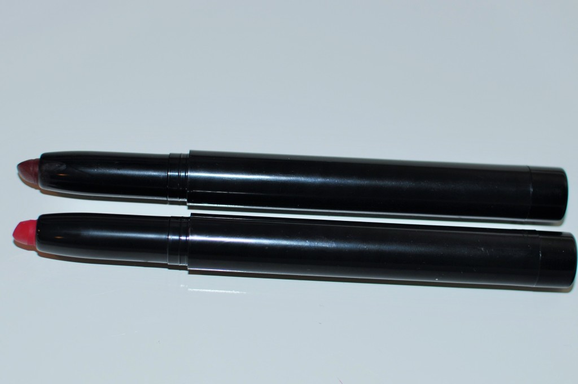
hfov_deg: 37.9
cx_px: 289
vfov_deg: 25.7
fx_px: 842
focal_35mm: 52
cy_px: 192
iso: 200
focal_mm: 35
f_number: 2.8
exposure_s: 1/60
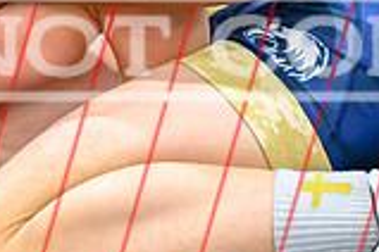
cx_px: 103
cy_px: 81
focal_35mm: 850
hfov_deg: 2.4
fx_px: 8948
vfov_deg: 1.6
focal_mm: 175
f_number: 2.8
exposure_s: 1/640
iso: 10000
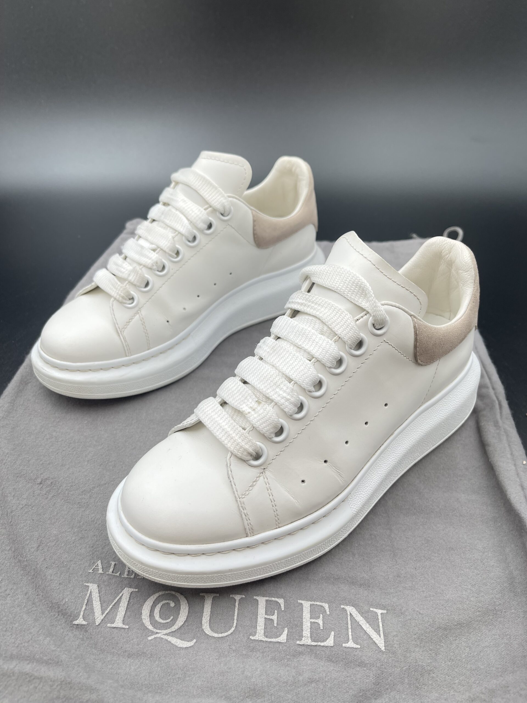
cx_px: 264
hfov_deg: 53.1
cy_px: 352
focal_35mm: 26
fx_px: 528
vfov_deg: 67.3
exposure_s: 1/256
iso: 32
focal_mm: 5.1
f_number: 1.6
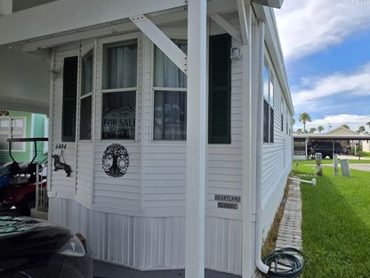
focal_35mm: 20
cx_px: 221
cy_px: 137
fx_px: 214
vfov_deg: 66.0
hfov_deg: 80.8
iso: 40
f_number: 1.9
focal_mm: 2.2
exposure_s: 1/1538
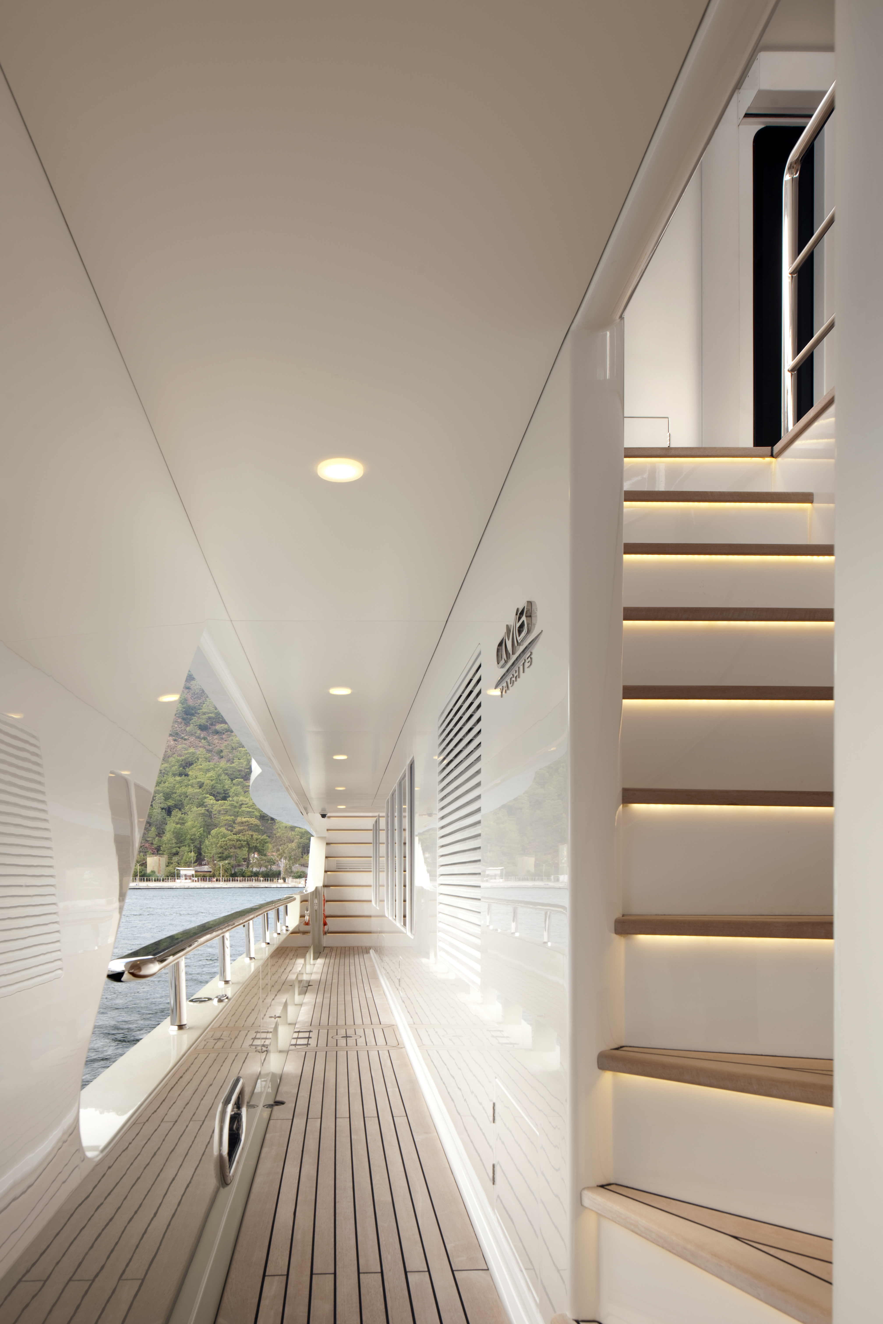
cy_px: 662
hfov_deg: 53.1
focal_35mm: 24
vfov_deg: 73.7
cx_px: 442
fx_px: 883
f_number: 9.5
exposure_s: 1/2.5
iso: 50
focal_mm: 24
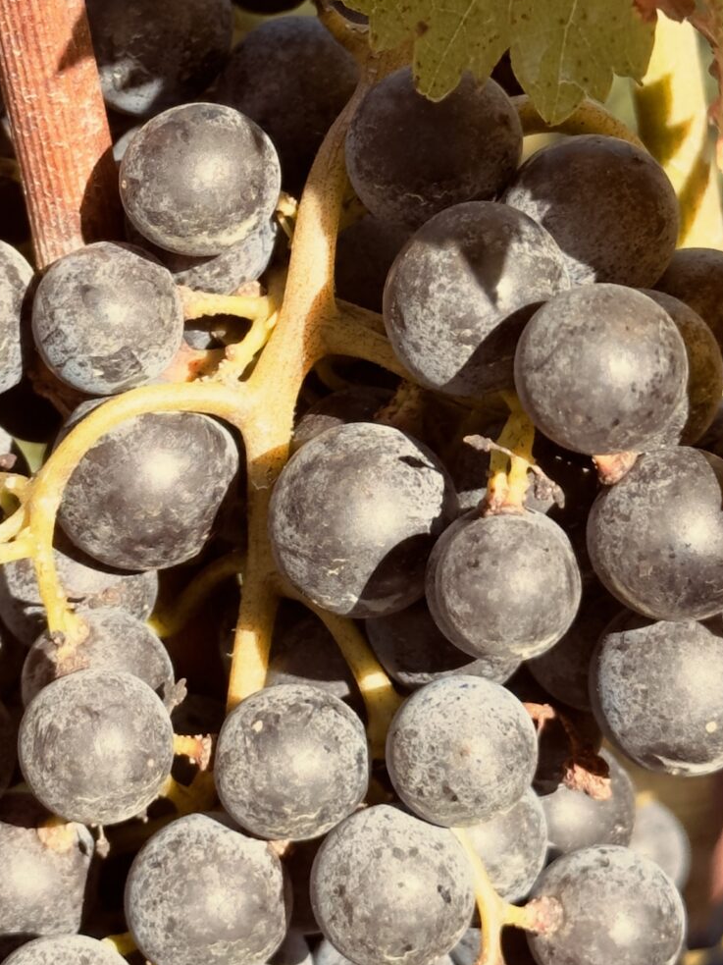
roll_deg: -2.7
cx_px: 157
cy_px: 471
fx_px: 3482
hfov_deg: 11.8
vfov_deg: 15.8
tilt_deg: -35.9
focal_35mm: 125
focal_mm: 6.86
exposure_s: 1/1212
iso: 64
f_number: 1.78
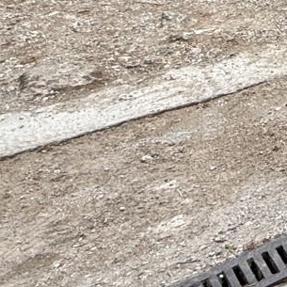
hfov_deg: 14.3
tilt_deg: -8.6
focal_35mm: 78
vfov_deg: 19.2
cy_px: -153
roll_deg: -1.0
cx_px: 697
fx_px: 732
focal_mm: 2.22
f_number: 2.2
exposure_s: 1/424
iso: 50
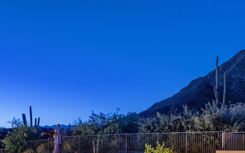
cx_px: 46
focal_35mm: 40
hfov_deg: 46.4
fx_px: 267
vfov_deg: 29.9
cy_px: 152
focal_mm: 19
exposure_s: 1.3
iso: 400
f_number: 4
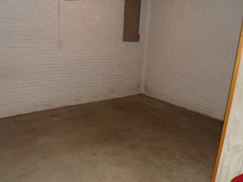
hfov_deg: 61.5
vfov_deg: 48.2
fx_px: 204
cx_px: 108
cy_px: 88
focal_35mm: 29
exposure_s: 1/60
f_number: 3
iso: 200
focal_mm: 4.3
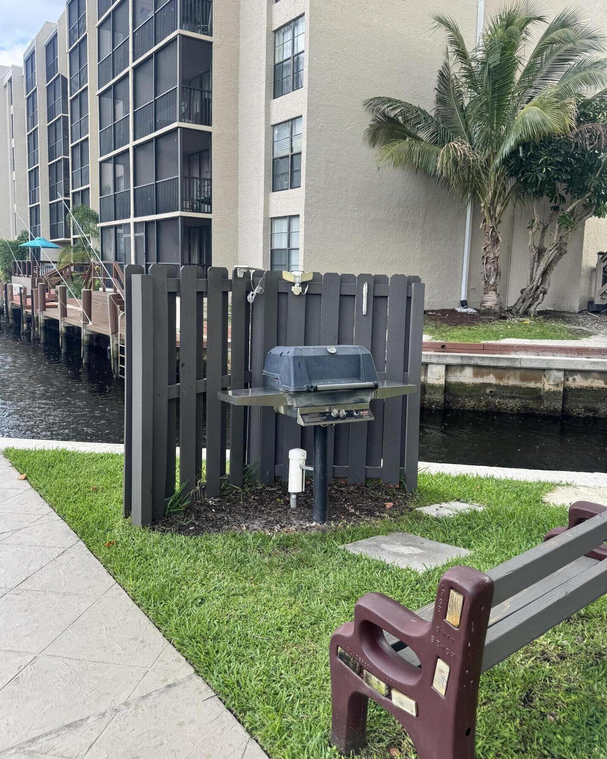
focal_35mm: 26
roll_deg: -1.2
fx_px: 584
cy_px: 339
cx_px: 296
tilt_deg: -7.1
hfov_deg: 54.9
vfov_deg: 65.8
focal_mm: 6.76
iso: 80
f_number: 1.78
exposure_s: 1/535
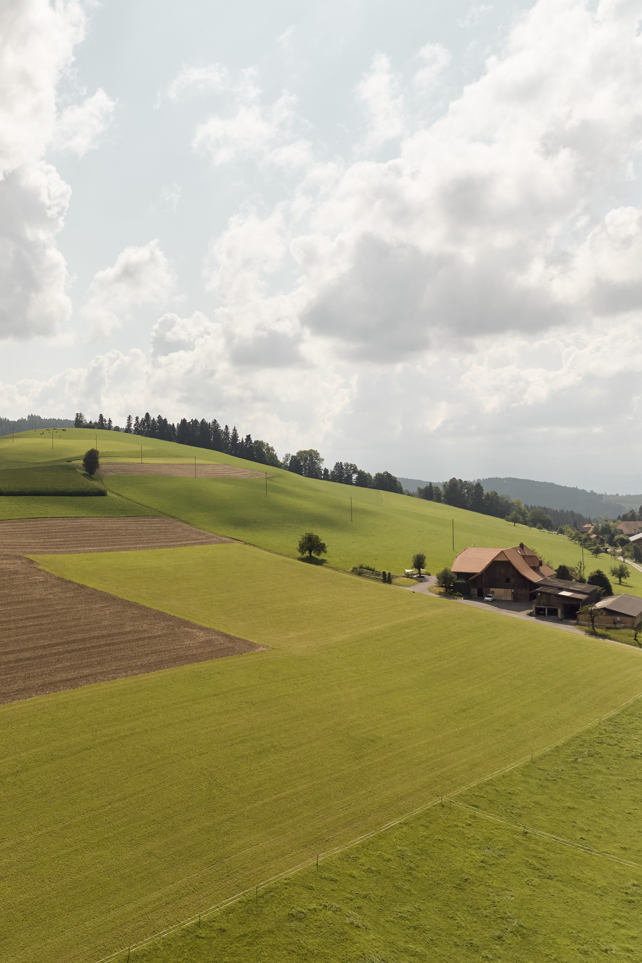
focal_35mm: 34
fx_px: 909
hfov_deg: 37.0
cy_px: 474
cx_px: 93
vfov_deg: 55.8
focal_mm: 12.29
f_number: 2.8
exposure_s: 1/6400
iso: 100
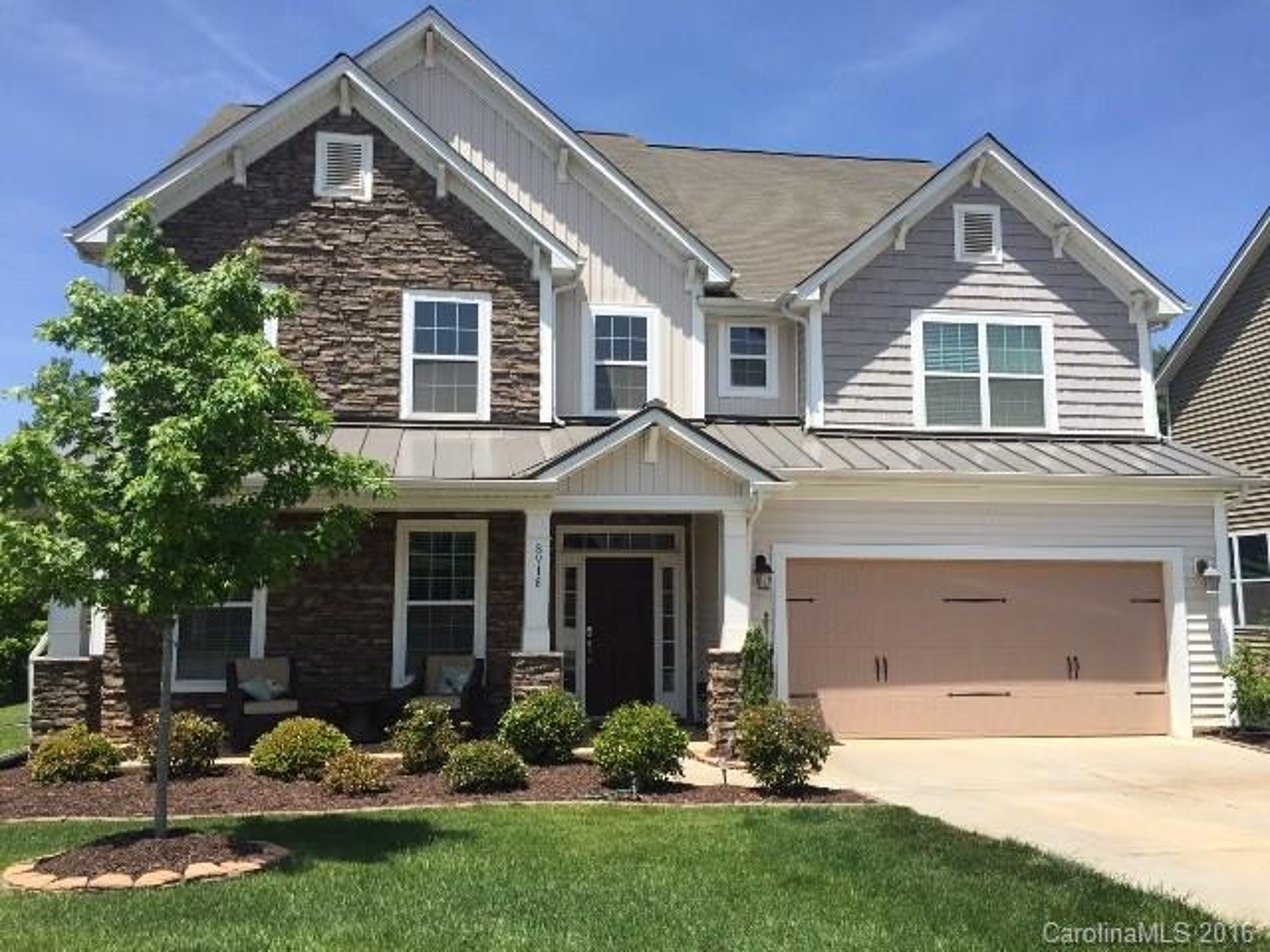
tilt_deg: +7.4
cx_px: 635
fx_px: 1064
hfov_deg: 61.7
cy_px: 476
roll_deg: -0.1
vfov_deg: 48.2
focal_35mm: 29
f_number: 2.2
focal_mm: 4.15
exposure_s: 1/1799
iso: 32
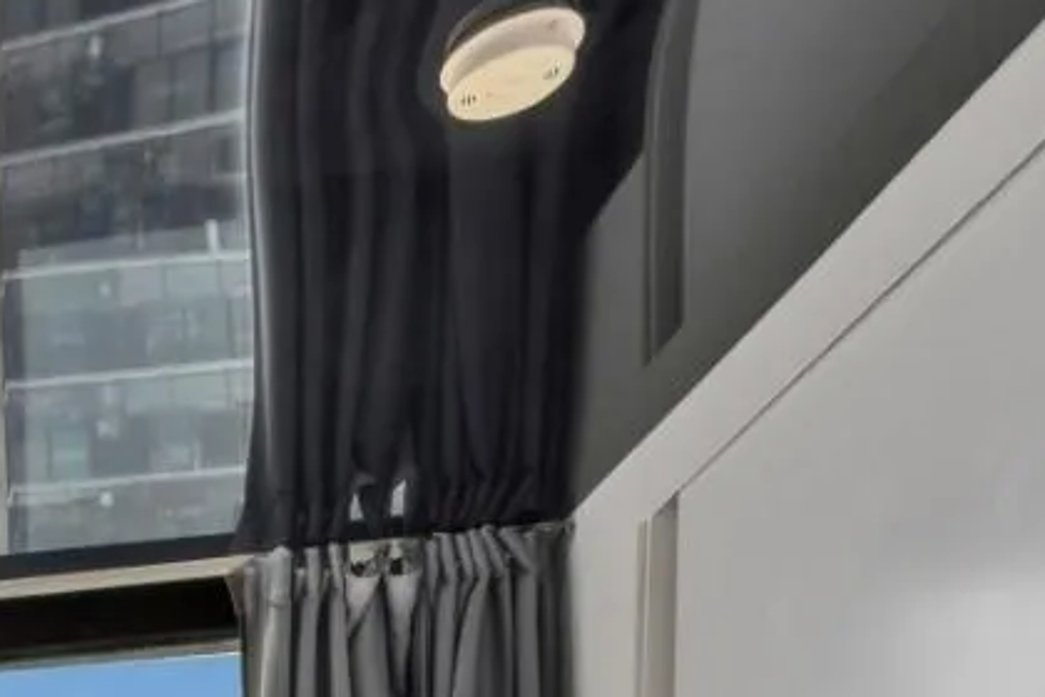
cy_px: 1265
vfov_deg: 19.0
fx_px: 1567
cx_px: -717
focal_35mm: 54
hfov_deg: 23.8
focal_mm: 14
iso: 400
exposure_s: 1/100
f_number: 8
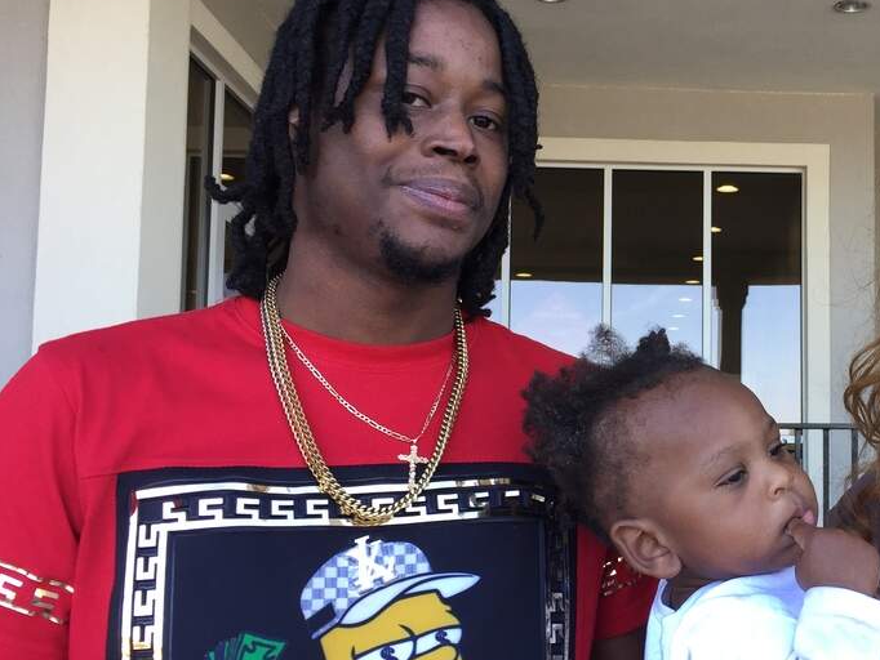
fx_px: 1297
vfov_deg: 28.6
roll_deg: -1.5
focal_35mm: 51
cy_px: 353
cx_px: 730
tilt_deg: +5.7
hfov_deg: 36.0
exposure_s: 1/120
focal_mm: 4.15
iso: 32
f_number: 2.2
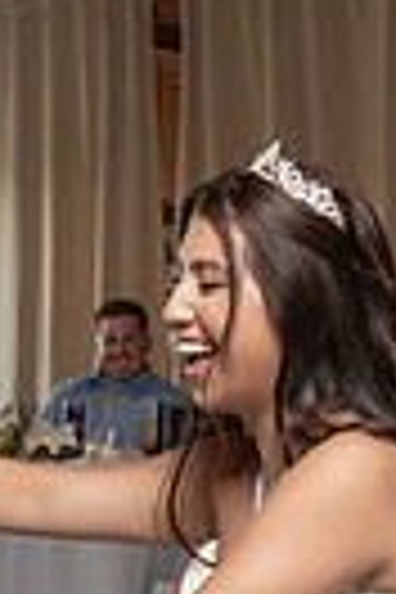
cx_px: 22
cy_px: 673
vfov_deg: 15.1
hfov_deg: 10.3
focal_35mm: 132
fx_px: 2178
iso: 2000
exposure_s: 1/200
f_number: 5.6
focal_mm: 30
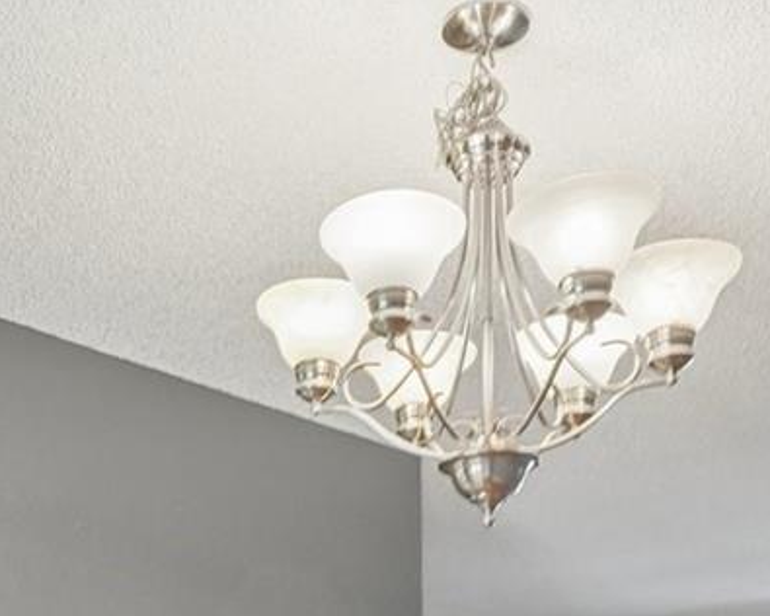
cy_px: 817
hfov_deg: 32.2
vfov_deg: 23.4
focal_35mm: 57
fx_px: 1299
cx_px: 166
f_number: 8
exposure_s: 1/5
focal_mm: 10
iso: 800
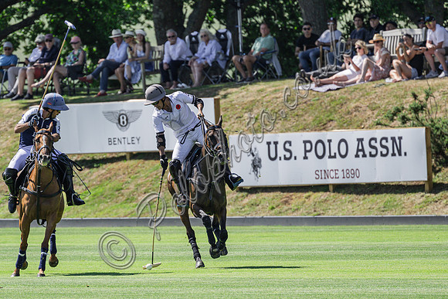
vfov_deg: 1.9
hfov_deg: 2.8
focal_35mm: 728
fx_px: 9061
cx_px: 127
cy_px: 215
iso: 320
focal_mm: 400
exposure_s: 1/1250
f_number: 5.6
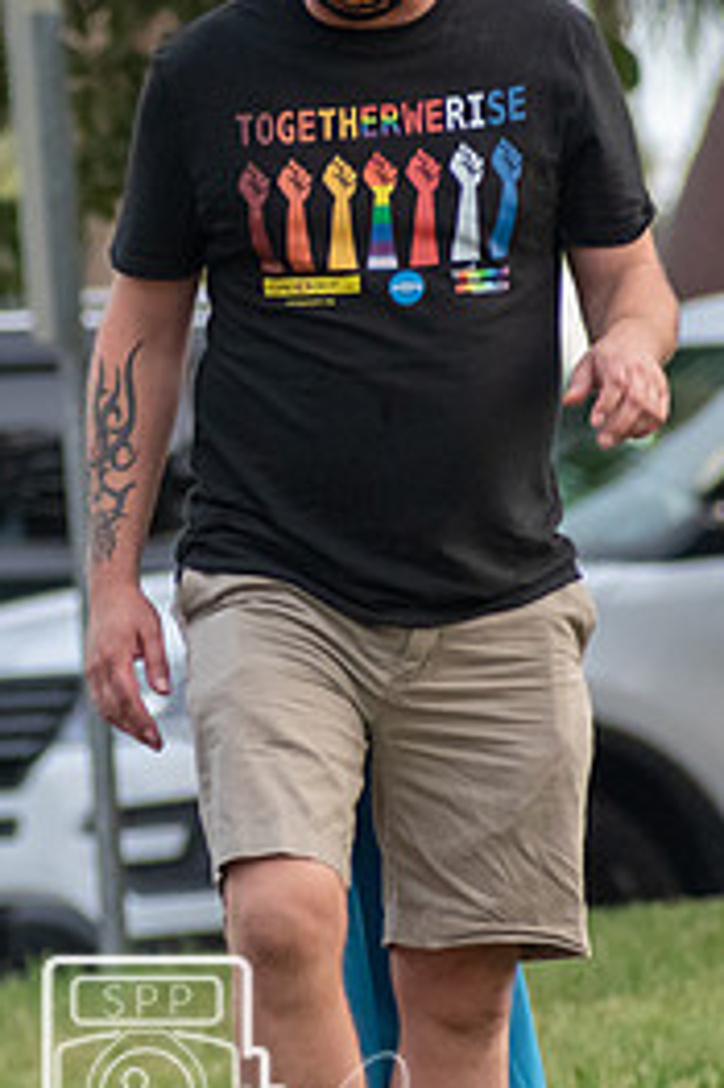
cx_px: 77
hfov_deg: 1.2
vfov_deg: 1.8
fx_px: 34916
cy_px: 455
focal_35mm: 1156
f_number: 6.3
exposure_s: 1/500
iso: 1600
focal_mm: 300
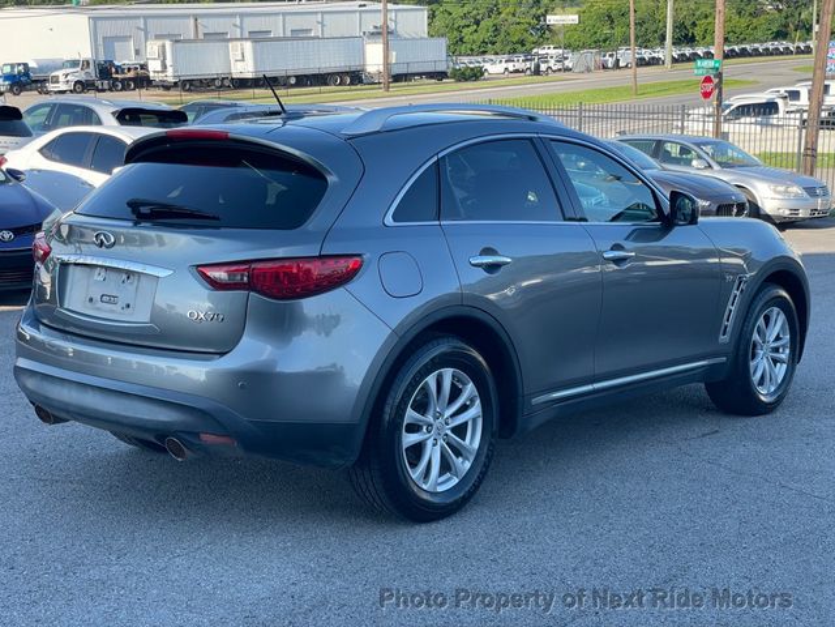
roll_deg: +1.5
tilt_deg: -14.0
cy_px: 314
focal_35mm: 52
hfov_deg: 36.8
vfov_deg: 28.0
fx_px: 1254
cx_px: 418
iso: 25
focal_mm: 6
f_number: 2
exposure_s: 1/372
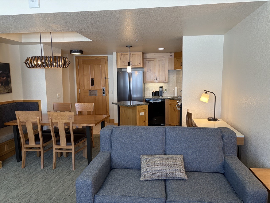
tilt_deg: -5.8
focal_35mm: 26
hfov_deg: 67.3
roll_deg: +0.5
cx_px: 135
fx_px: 203
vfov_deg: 53.1
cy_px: 102
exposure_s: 1/120
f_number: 1.6
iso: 125
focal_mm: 5.96
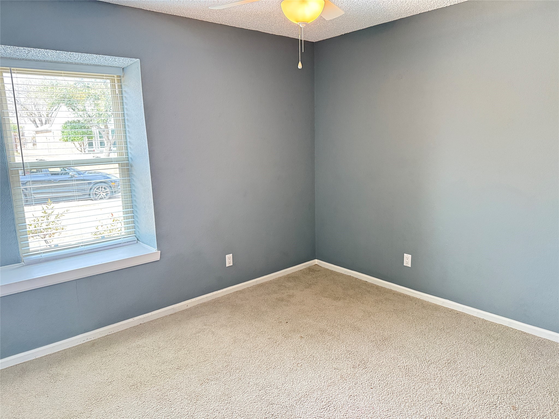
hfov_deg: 71.6
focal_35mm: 24
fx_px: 388
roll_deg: +1.5
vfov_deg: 56.8
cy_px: 210
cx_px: 280
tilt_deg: -9.5
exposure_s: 1/60
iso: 400
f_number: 1.78
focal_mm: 6.76
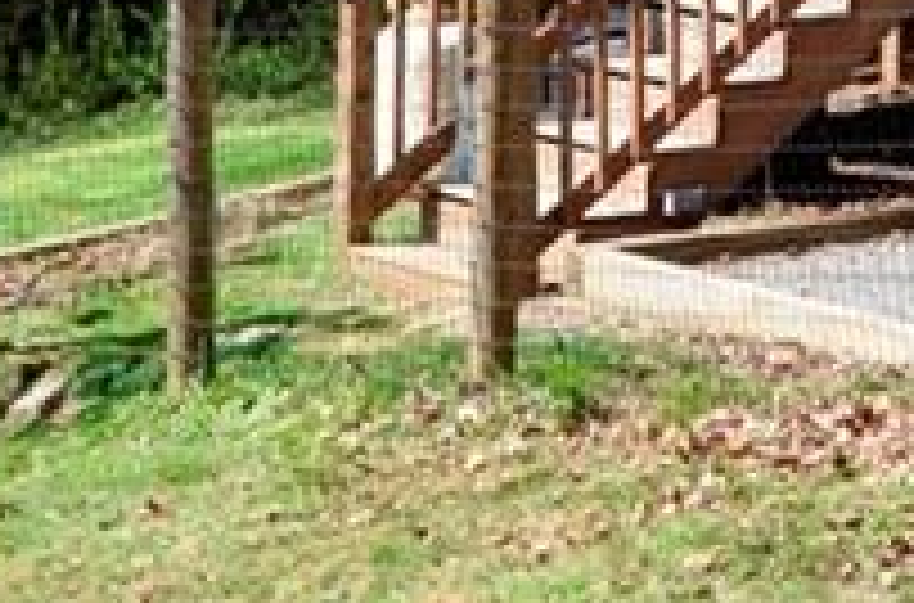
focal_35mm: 182
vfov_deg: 7.3
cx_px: 1594
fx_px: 4606
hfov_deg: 10.7
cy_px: -416
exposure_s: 1/250
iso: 180
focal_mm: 24
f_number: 8
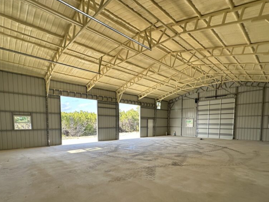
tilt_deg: -3.3
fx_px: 148
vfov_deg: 66.8
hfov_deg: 84.7
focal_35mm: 19
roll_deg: -0.4
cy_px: 135
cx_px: 132
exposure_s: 1/138
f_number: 2.2
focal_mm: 2.22
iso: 40
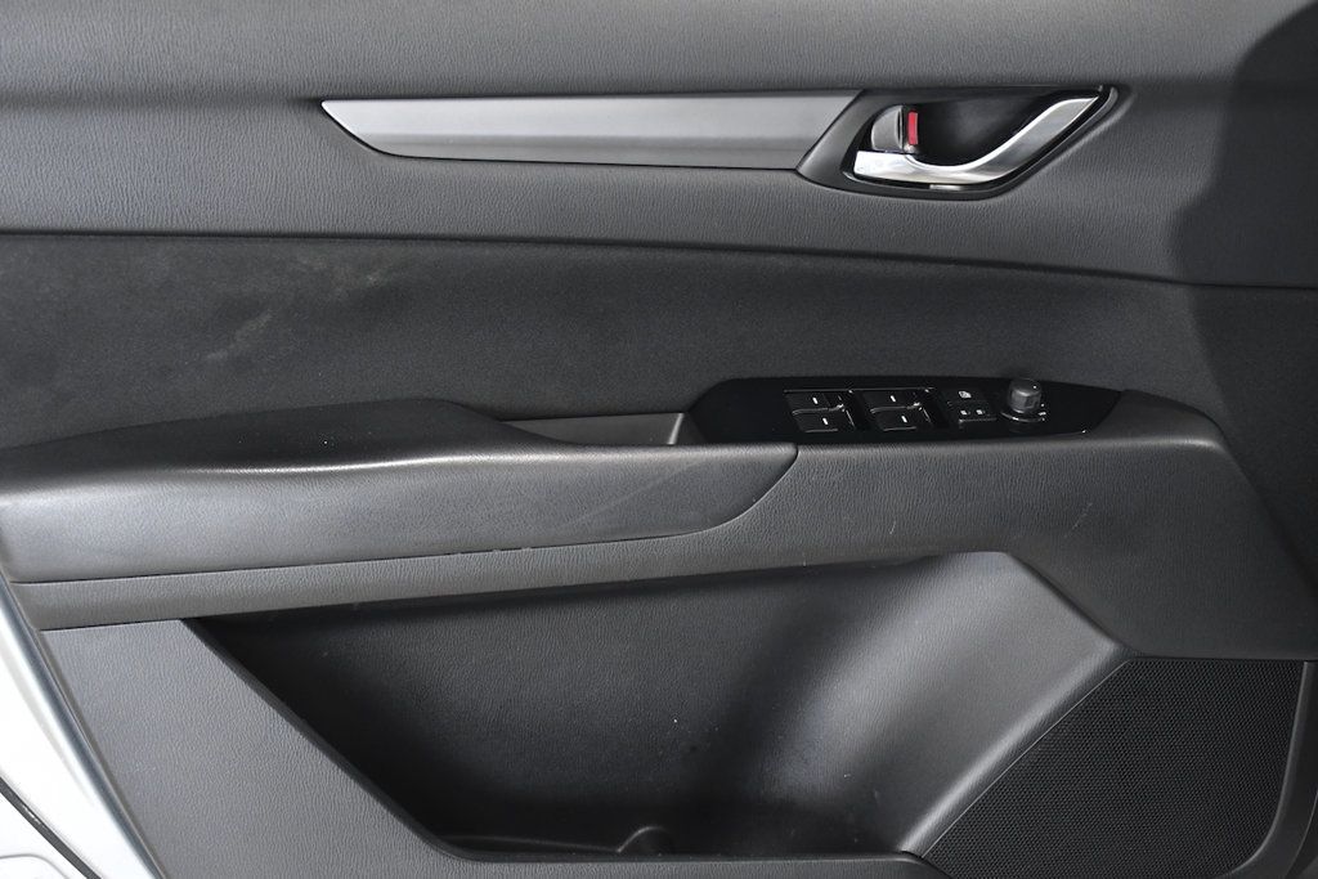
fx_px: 1904
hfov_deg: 38.2
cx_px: 659
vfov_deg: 26.0
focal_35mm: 52
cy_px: 440
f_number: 4.5
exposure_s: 1/160
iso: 2500
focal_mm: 35
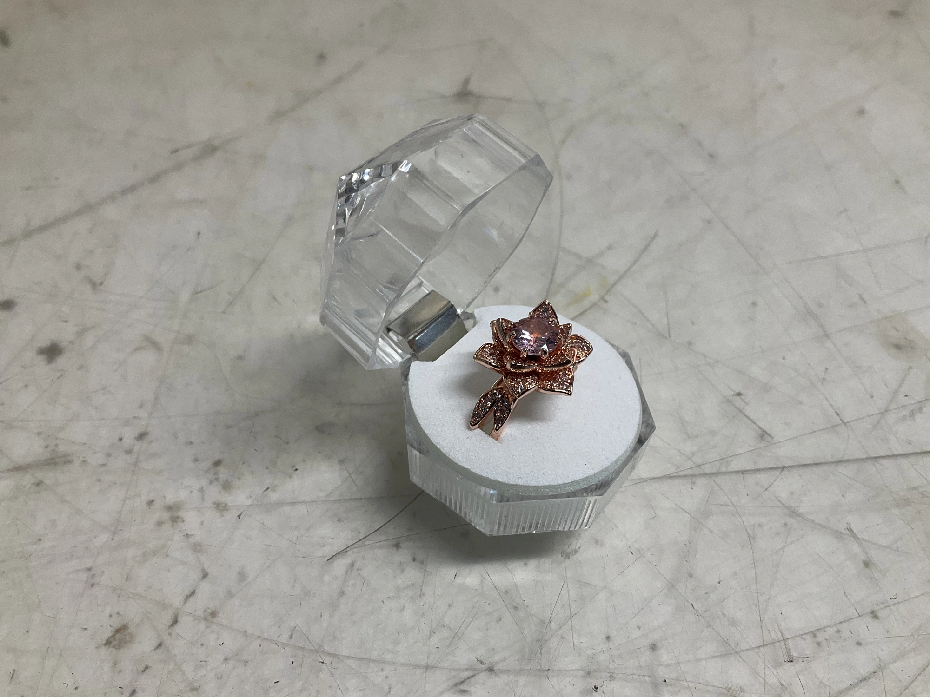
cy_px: 348
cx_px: 465
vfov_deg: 48.2
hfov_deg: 61.7
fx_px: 779
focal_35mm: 29
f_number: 1.8
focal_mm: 3
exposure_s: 1/120
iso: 40
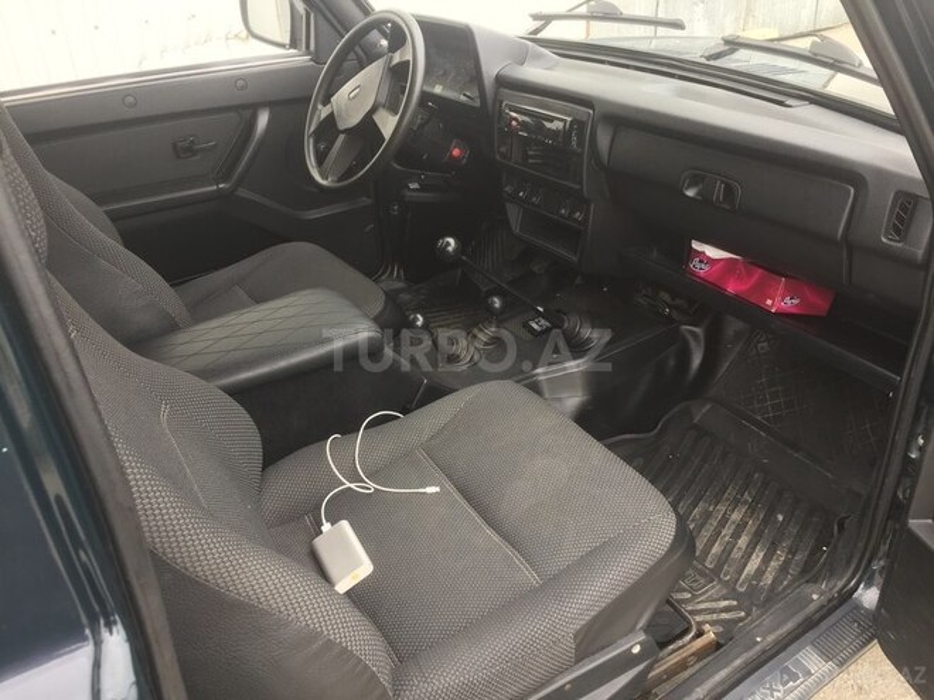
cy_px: 350
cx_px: 467
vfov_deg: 48.2
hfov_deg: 61.7
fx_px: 782
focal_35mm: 29
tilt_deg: -28.0
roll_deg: +3.5
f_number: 2.2
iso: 50
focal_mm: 4.15
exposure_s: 1/100
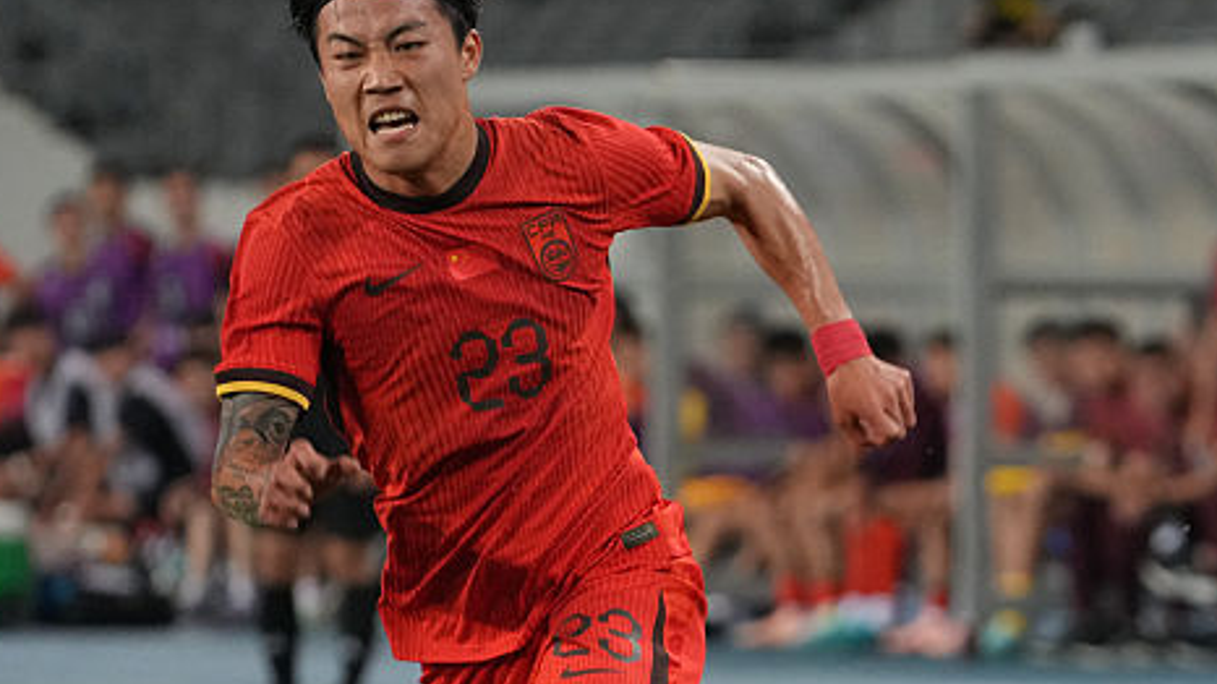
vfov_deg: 1.9
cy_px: 667
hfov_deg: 3.3
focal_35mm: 654
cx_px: 1173
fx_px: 21102
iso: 5000
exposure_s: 1/1000
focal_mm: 284
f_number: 5.6
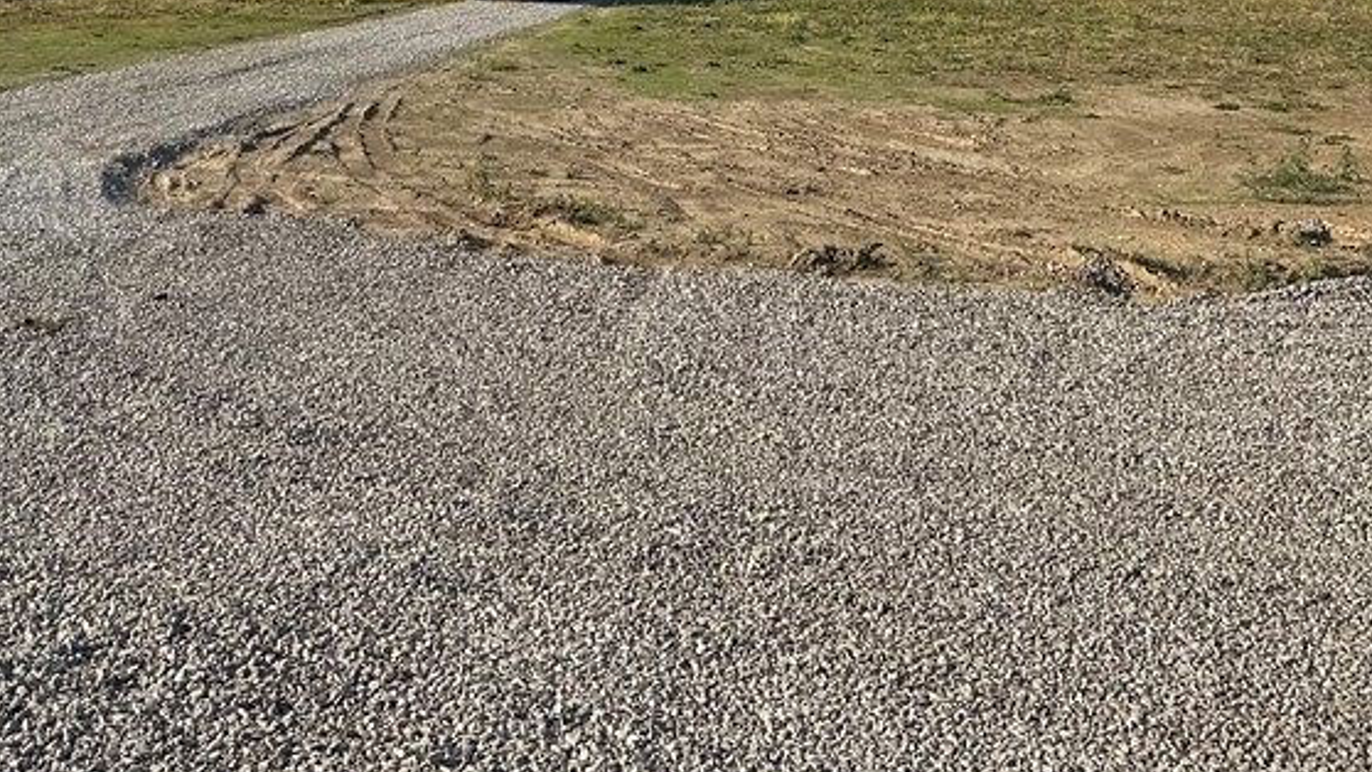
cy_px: -96
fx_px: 1746
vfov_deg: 23.3
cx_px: 703
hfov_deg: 42.9
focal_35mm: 48
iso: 80
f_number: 1.78
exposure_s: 1/4016
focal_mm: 6.86
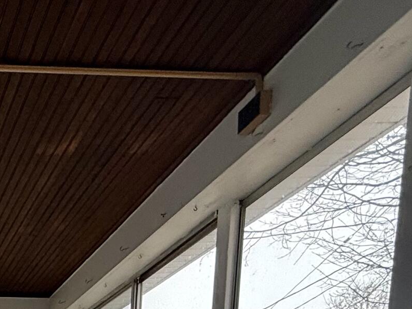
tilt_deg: -4.4
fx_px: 631
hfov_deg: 29.4
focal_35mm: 53
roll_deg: -1.2
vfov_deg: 20.4
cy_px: 542
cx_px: -120
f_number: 2.2
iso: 64
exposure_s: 1/117
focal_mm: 2.22
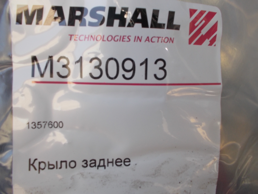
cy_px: 97
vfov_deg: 48.2
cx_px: 129
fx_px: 216
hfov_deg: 61.7
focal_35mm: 29
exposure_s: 1/100
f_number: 3.3
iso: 80
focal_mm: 4.1
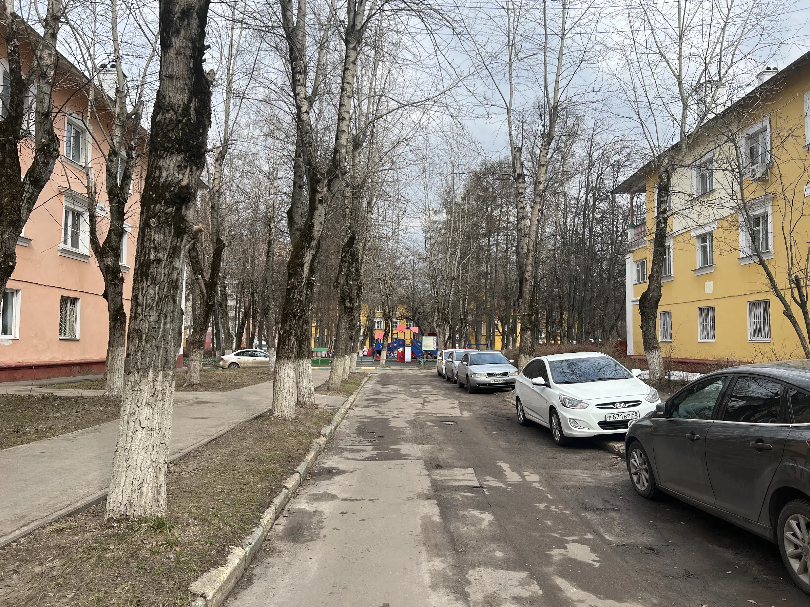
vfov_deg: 53.1
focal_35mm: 26
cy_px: 304
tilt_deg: +4.6
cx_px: 405
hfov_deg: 67.3
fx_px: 608
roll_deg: -0.7
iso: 50
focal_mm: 5.7
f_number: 1.5
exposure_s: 1/1575
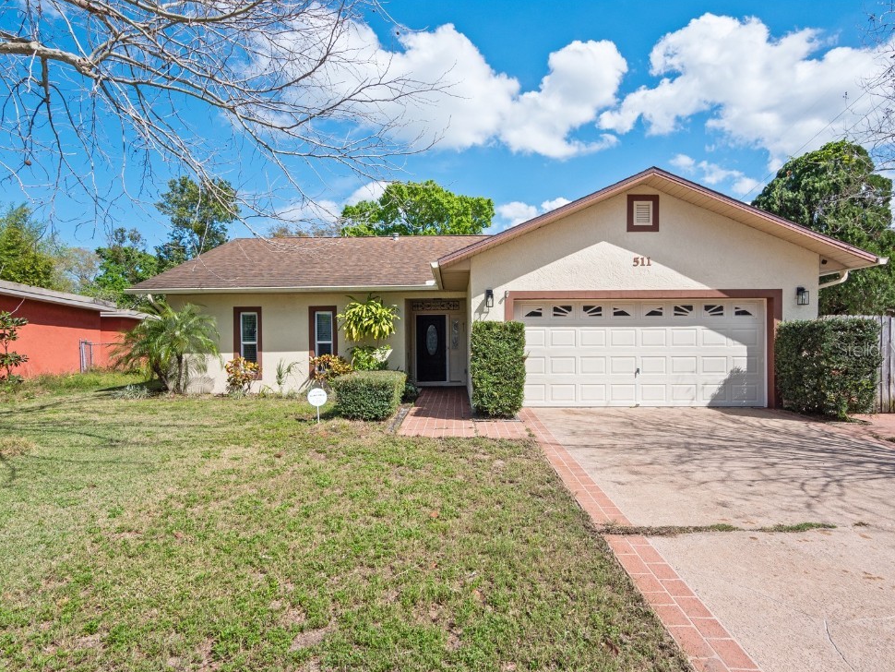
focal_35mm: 19
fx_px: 491
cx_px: 452
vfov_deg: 68.7
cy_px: 349
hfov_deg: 84.6
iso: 200
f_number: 11
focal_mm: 9
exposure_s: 1/800
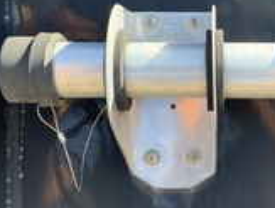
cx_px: 218
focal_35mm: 71
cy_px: 69
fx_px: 565
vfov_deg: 20.7
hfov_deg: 26.9
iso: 25
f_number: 1.8
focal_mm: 3
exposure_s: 1/172
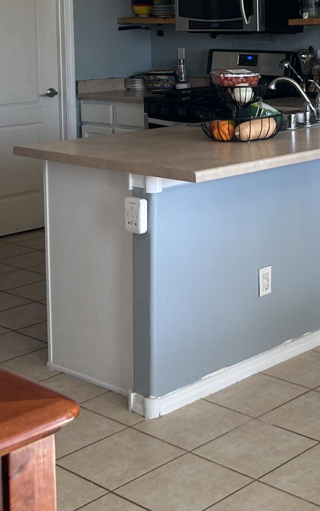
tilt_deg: -2.9
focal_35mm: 65
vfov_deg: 30.3
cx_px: 380
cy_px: 61
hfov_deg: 18.9
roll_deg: +1.4
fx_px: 907
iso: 50
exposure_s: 1/121
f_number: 1.5
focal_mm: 5.7
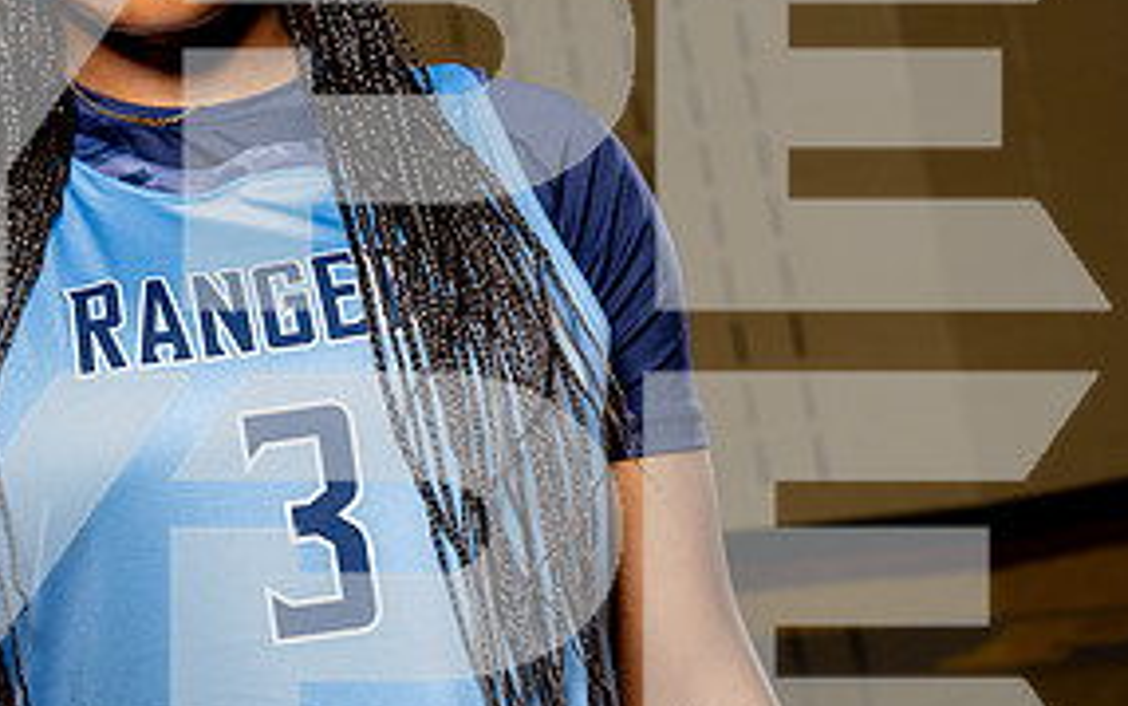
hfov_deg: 17.1
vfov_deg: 10.9
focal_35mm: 120
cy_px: 105
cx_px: 106
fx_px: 3690
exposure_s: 1/250
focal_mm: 58
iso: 400
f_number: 6.3
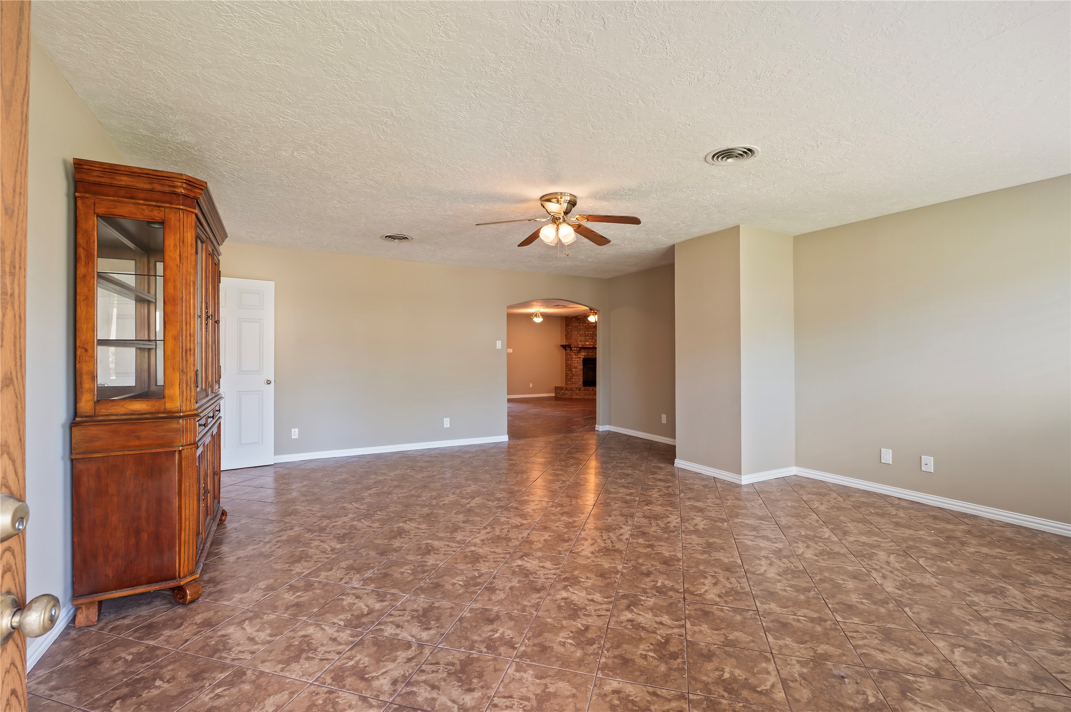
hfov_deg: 96.8
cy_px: 356
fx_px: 476
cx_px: 536
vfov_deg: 73.7
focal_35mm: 16
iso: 125
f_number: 6.3
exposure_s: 1
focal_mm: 16
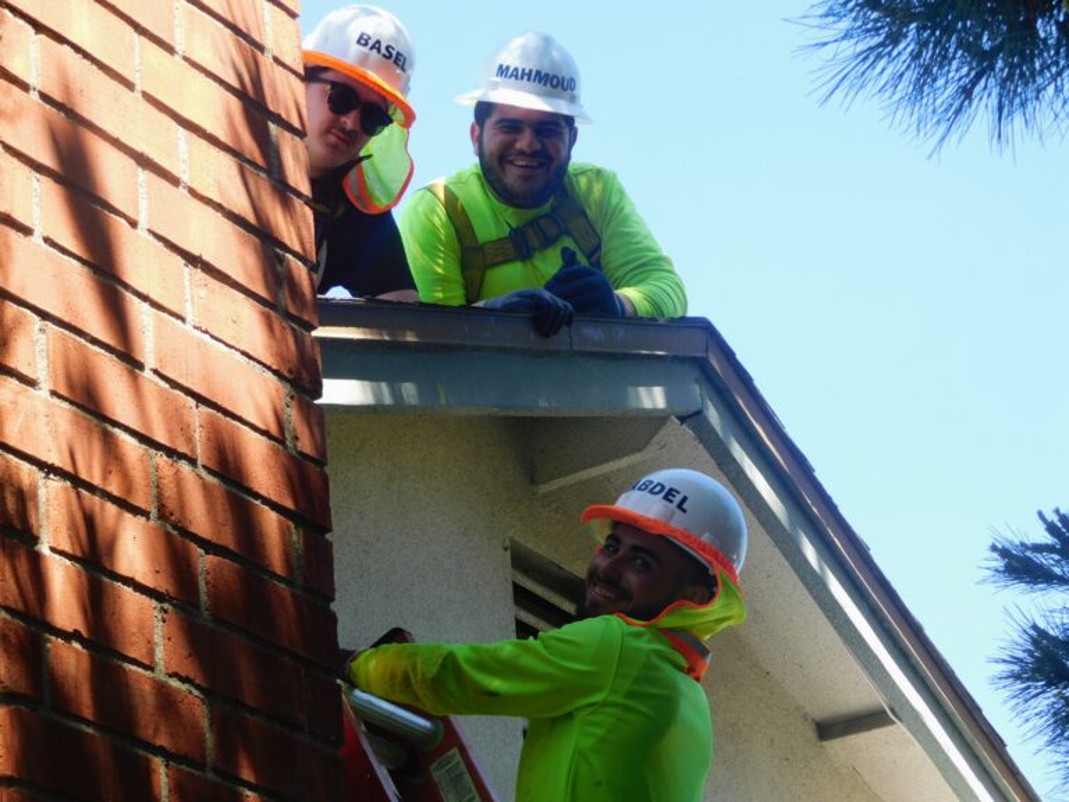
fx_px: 3057
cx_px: 534
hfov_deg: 19.8
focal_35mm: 99
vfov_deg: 14.9
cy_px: 401
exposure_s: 1/160
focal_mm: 17.6
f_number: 4.6
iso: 125
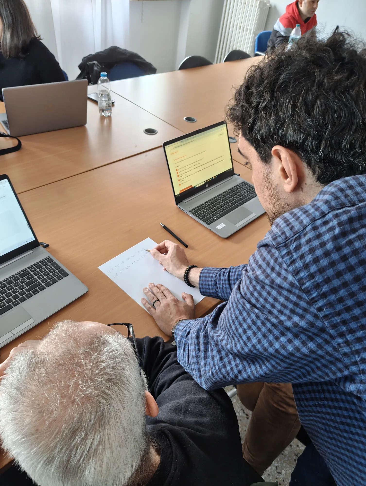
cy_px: 243
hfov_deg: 56.9
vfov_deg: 71.5
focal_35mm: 24
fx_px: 337
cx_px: 183
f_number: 1.88
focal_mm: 5.56
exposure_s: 1/33.3
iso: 322
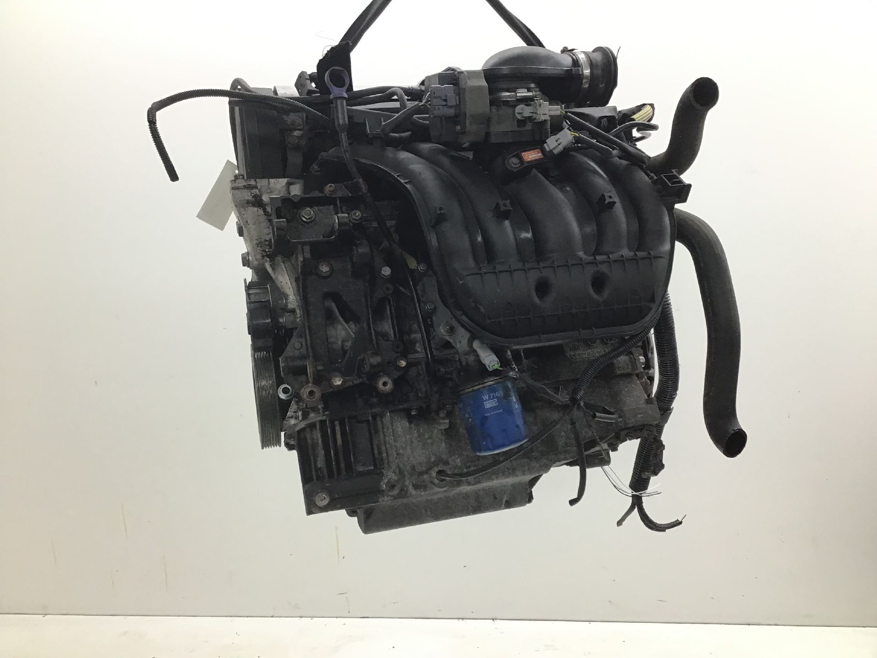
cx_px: 438
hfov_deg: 58.4
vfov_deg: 45.4
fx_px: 785
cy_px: 329
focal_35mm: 31
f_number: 2.4
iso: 32
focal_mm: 3.3
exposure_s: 1/33
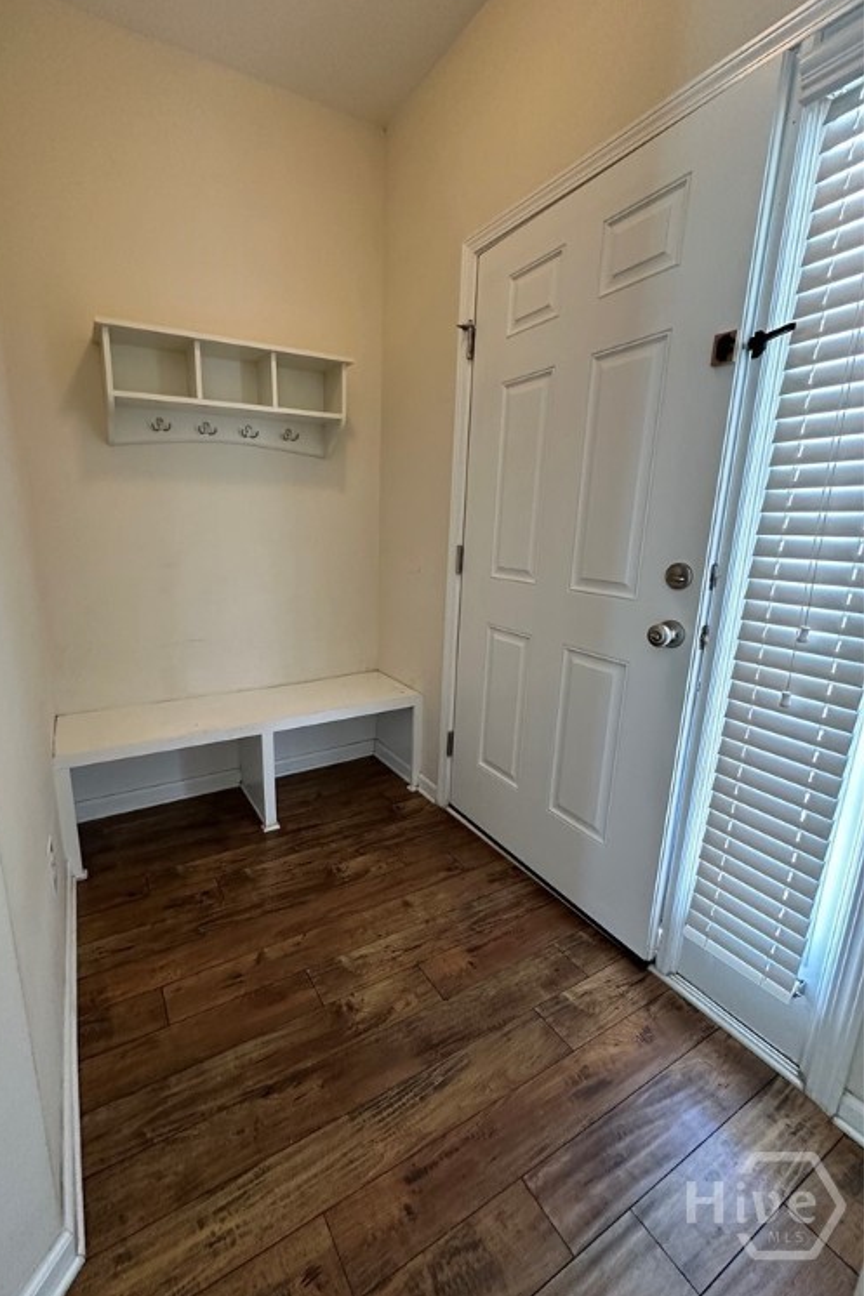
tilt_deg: -12.7
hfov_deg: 76.8
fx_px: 540
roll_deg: -1.1
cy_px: 639
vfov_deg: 100.4
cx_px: 365
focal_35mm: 15
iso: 400
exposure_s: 1/60
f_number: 2.2
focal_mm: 2.22
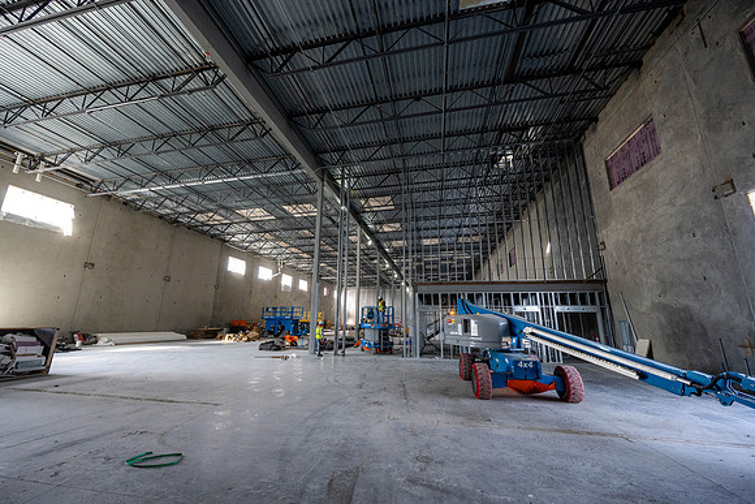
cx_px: 378
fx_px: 294
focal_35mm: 14
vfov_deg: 81.2
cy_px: 252
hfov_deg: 104.2
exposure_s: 1/200
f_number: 5
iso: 1600
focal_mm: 14
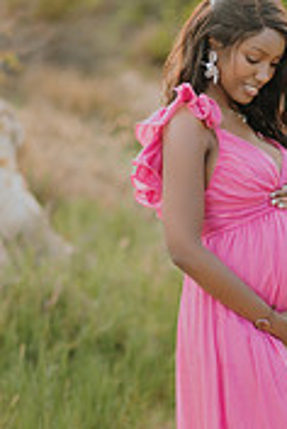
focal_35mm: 148
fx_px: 1763
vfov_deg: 13.8
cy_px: 229
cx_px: 209
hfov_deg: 9.3
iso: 50
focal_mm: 58
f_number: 1.4
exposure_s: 1/640
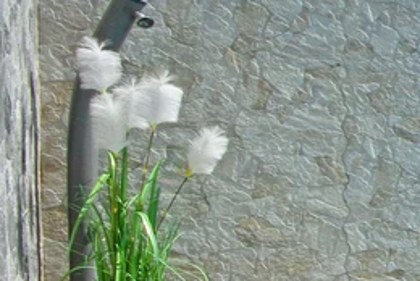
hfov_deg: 20.1
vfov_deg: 22.4
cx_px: 811
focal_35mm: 59
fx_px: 689
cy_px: 264
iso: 400
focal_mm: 10
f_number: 9.5
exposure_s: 1/750
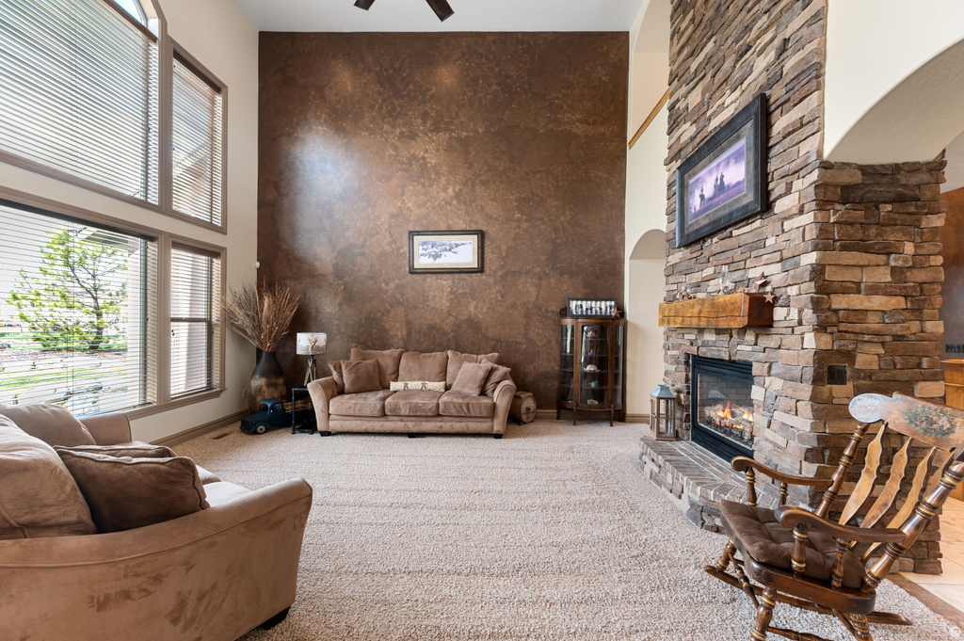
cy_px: 320
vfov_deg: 81.1
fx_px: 375
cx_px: 482
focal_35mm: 14
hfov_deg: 104.3
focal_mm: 14
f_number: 7.1
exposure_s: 1/13
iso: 500
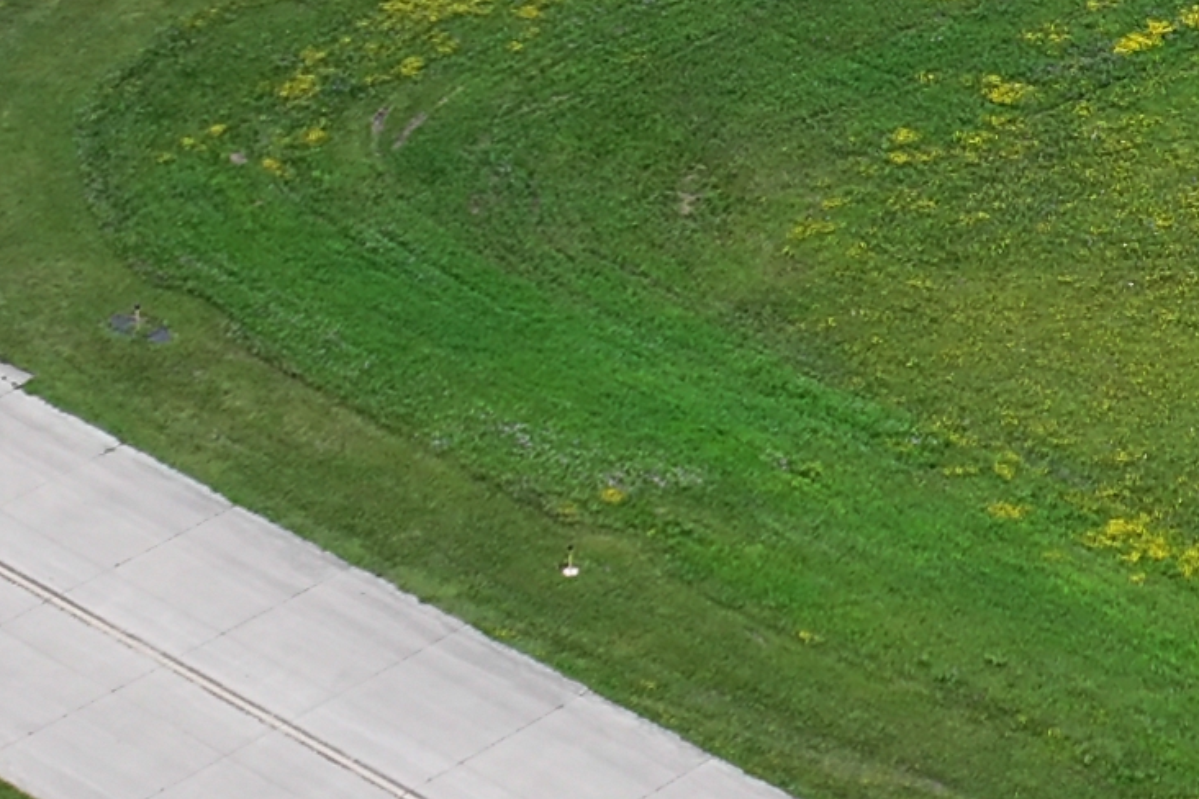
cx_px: 1156
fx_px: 5995
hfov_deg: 11.3
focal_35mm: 180
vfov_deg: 7.6
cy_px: -20
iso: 100
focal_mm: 12.29
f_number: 2.8
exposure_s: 1/1000
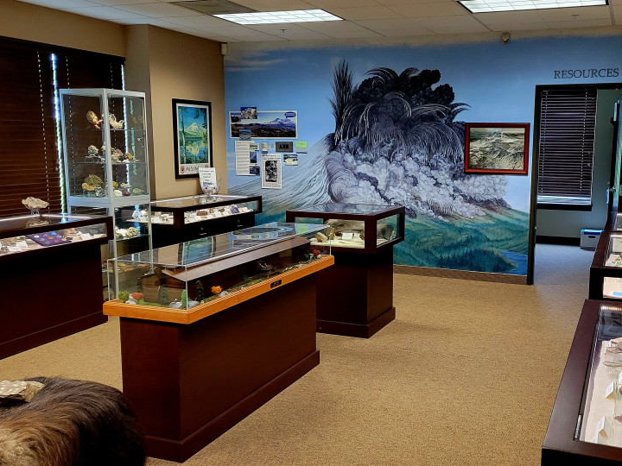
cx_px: 384
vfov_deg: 38.7
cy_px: 236
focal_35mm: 37
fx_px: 665
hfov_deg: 49.7
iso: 320
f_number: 1.8
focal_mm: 5.4
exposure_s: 1/120
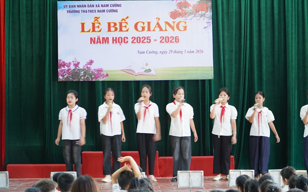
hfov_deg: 19.1
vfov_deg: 12.0
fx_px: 915
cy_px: 89
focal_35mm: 109
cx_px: 153
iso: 250
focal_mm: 71
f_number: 4
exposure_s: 1/15
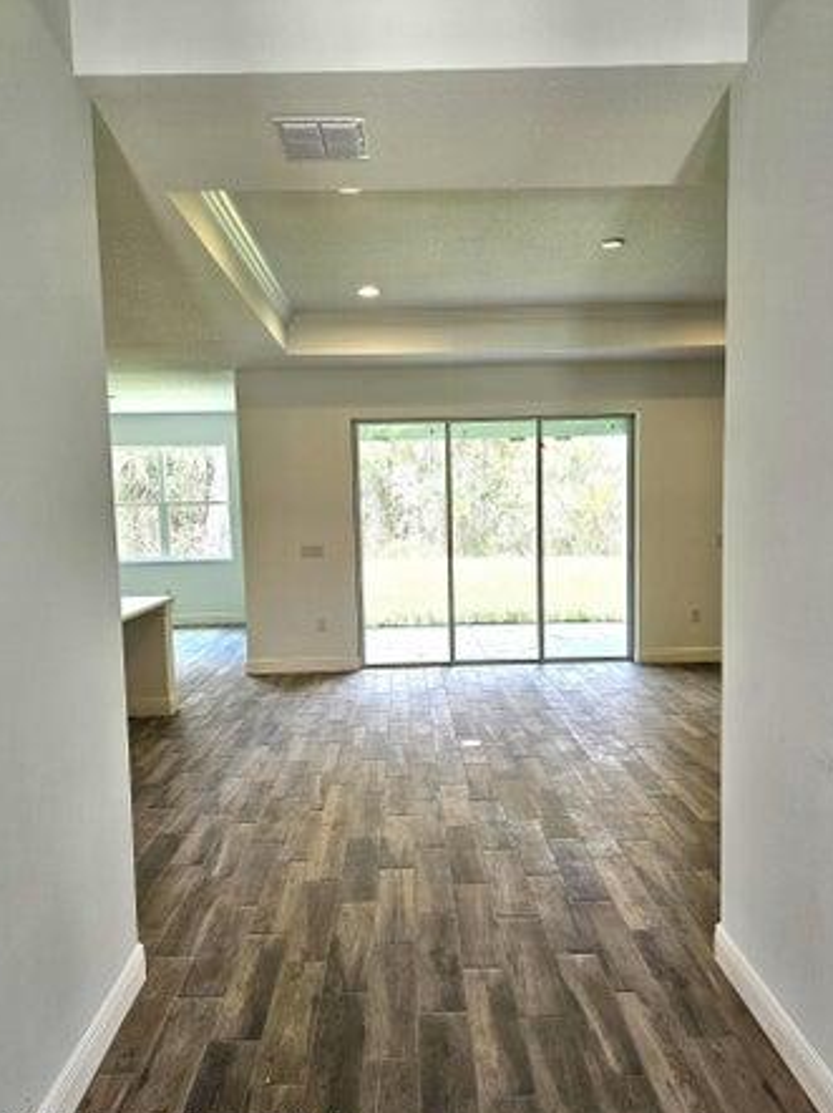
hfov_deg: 54.8
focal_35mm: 25
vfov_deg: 69.4
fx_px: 803
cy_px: 582
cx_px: 413
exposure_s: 1/120
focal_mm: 6.3
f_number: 1.7
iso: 50
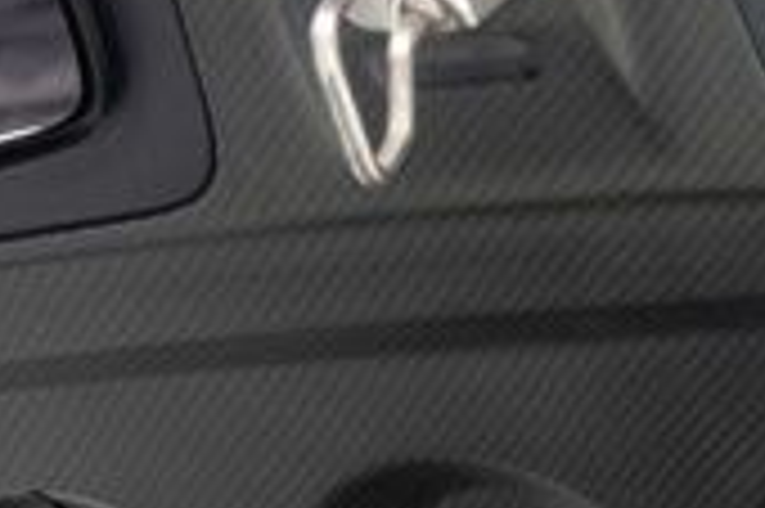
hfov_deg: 10.6
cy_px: 1036
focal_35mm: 187
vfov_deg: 7.1
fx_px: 3970
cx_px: 1130
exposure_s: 1/60
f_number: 4
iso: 2500
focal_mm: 31
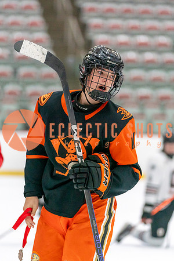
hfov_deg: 5.9
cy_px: 130
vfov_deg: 8.9
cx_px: 87
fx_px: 1675
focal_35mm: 231
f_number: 2.8
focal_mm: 154
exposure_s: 1/1250
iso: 3200
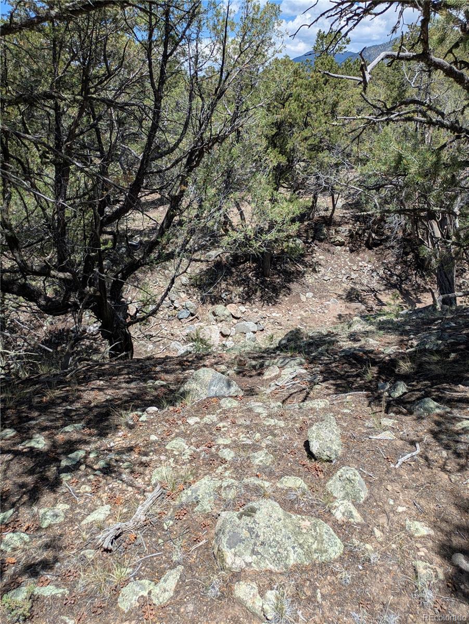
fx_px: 451
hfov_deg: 54.9
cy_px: 312
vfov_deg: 69.4
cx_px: 234
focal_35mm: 25
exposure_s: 1/2028
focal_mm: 5.43
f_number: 1.89
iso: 43
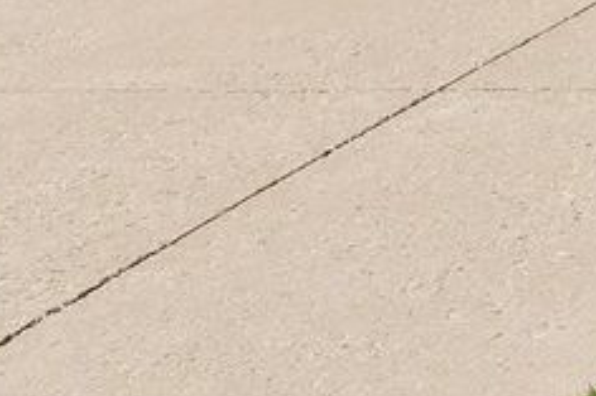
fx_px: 1505
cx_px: 1217
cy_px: -401
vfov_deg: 13.0
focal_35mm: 91
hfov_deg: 16.5
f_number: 8
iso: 400
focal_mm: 14
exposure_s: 1/1600
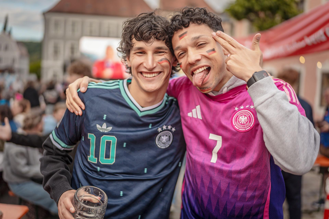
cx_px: 164
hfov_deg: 54.4
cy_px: 110
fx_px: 320
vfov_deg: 37.9
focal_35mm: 35
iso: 125
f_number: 1.2
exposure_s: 1/800
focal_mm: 35
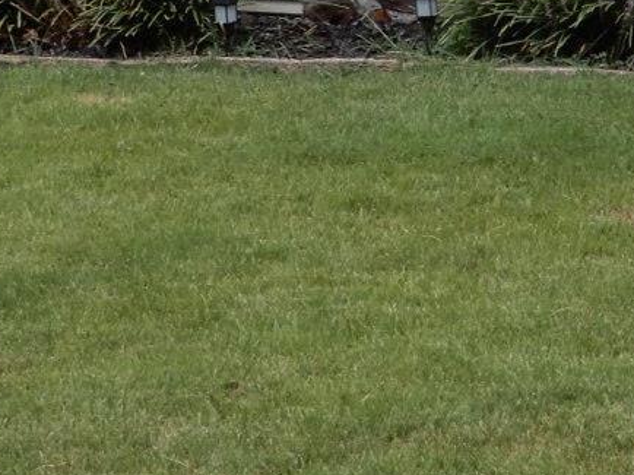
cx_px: 633
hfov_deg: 9.9
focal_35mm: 199
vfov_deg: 7.4
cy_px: -202
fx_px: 3643
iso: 80
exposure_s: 1/500
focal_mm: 6.8
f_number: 4
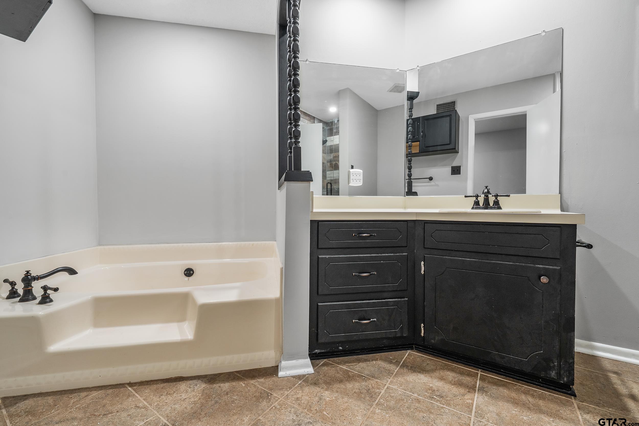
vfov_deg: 77.3
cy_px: 213
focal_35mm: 15
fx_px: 266
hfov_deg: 100.4
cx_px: 320
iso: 800
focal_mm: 15
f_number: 8
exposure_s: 1/10
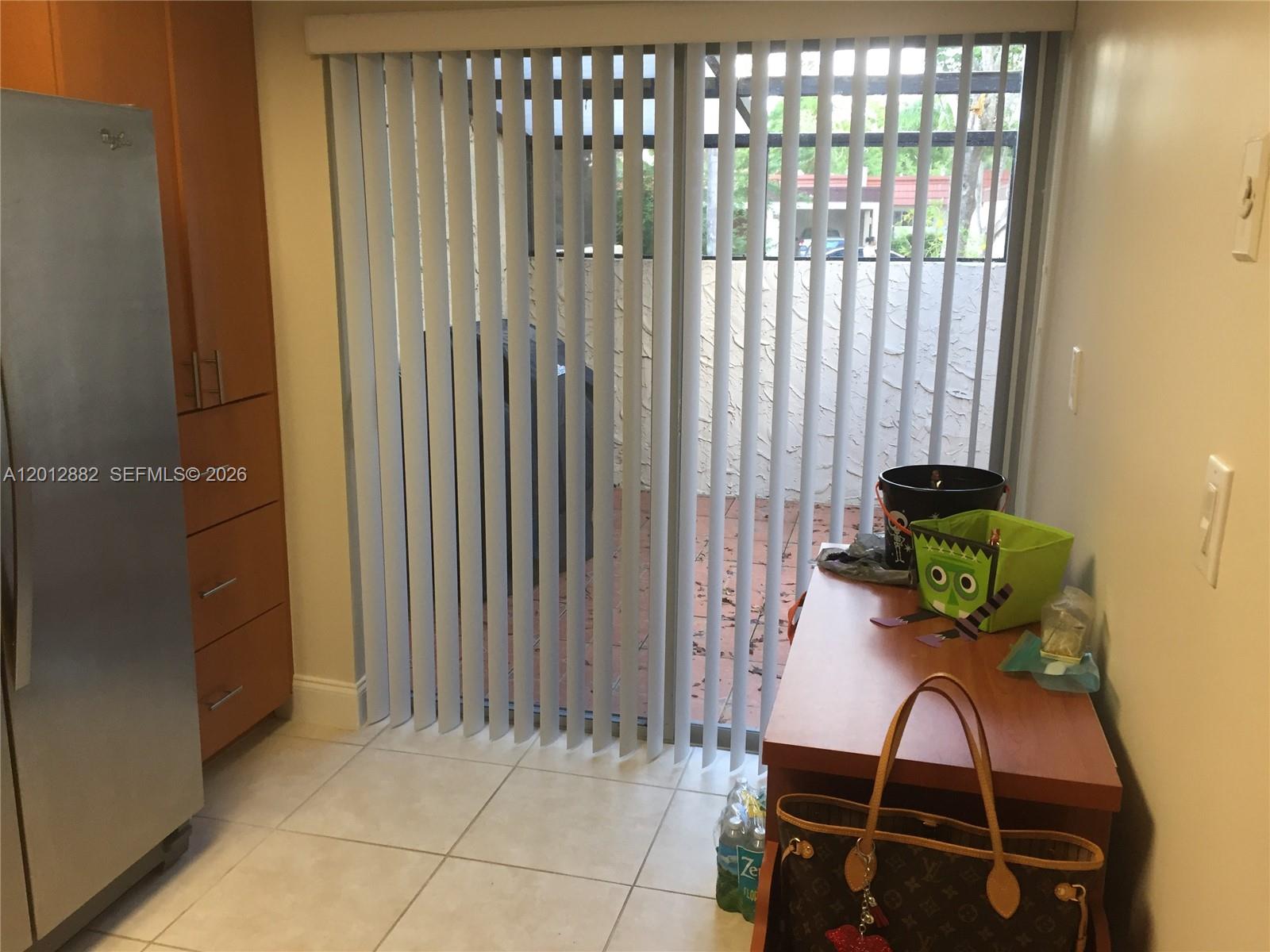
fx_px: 1064
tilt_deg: -12.7
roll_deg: -1.5
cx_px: 635
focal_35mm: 29
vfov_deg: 48.2
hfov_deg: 61.7
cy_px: 476
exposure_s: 1/30
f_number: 2.2
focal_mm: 4.15
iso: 80
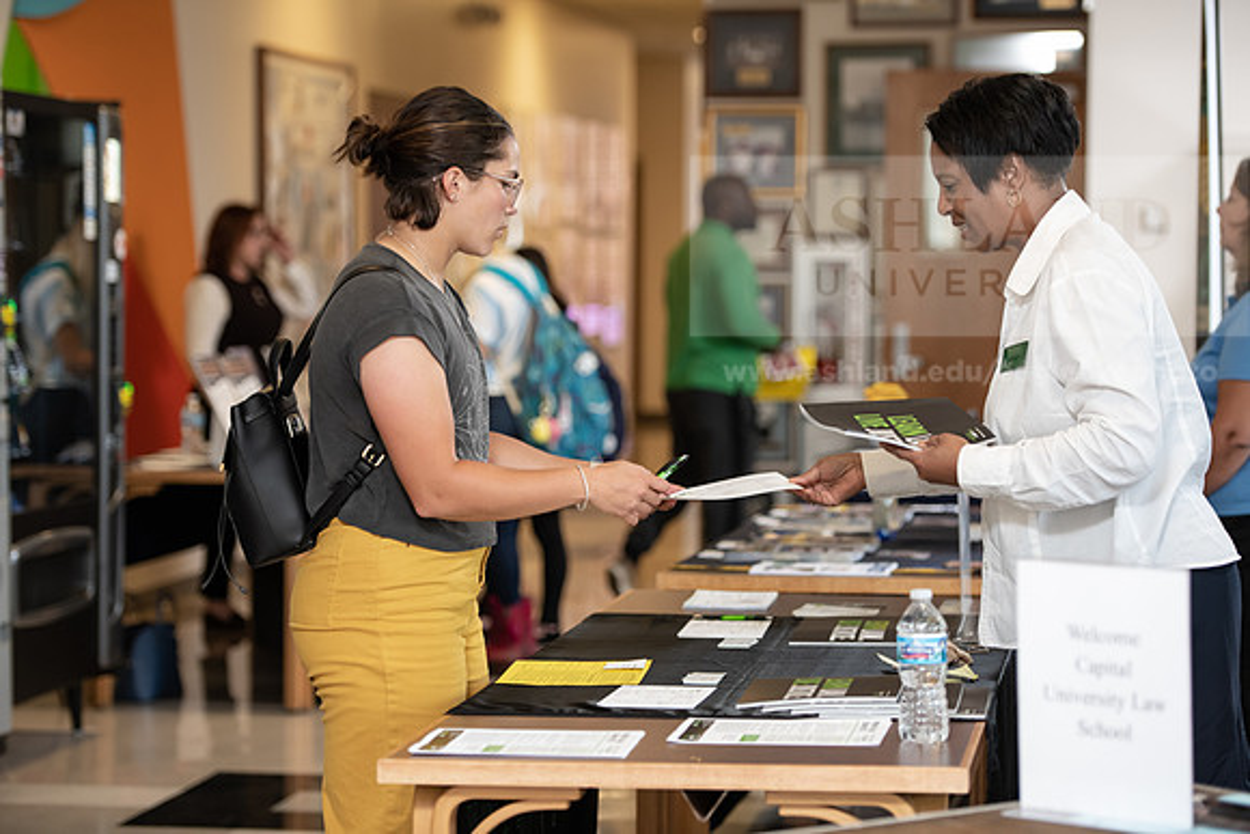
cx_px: 625
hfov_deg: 20.8
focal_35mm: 98
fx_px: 3403
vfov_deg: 14.0
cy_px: 417
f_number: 3.2
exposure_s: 1/200
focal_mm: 98
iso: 1000
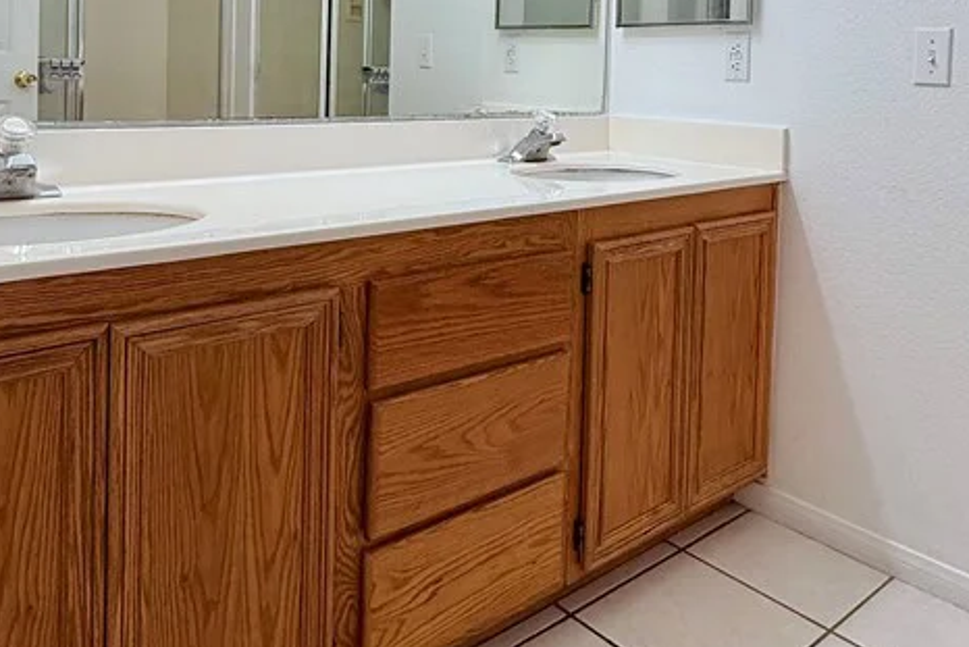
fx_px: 862
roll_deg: -1.1
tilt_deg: -1.2
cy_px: 96
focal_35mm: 32
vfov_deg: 38.9
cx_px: 520
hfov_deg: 58.6
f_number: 2.2
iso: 50
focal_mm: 2.22
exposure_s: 1/120
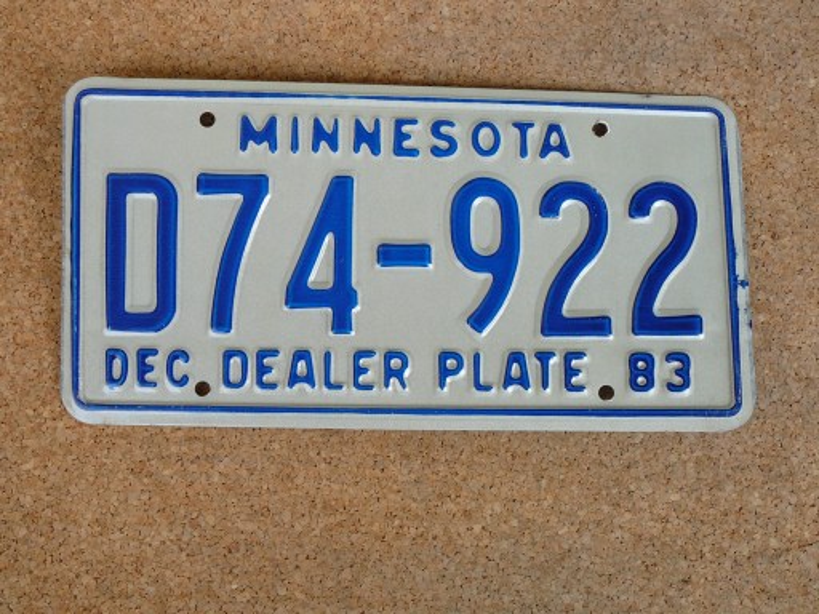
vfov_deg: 35.1
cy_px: 307
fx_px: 970
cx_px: 410
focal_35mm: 41
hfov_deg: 45.8
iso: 80
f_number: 3.1
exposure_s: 1/250
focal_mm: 6.1
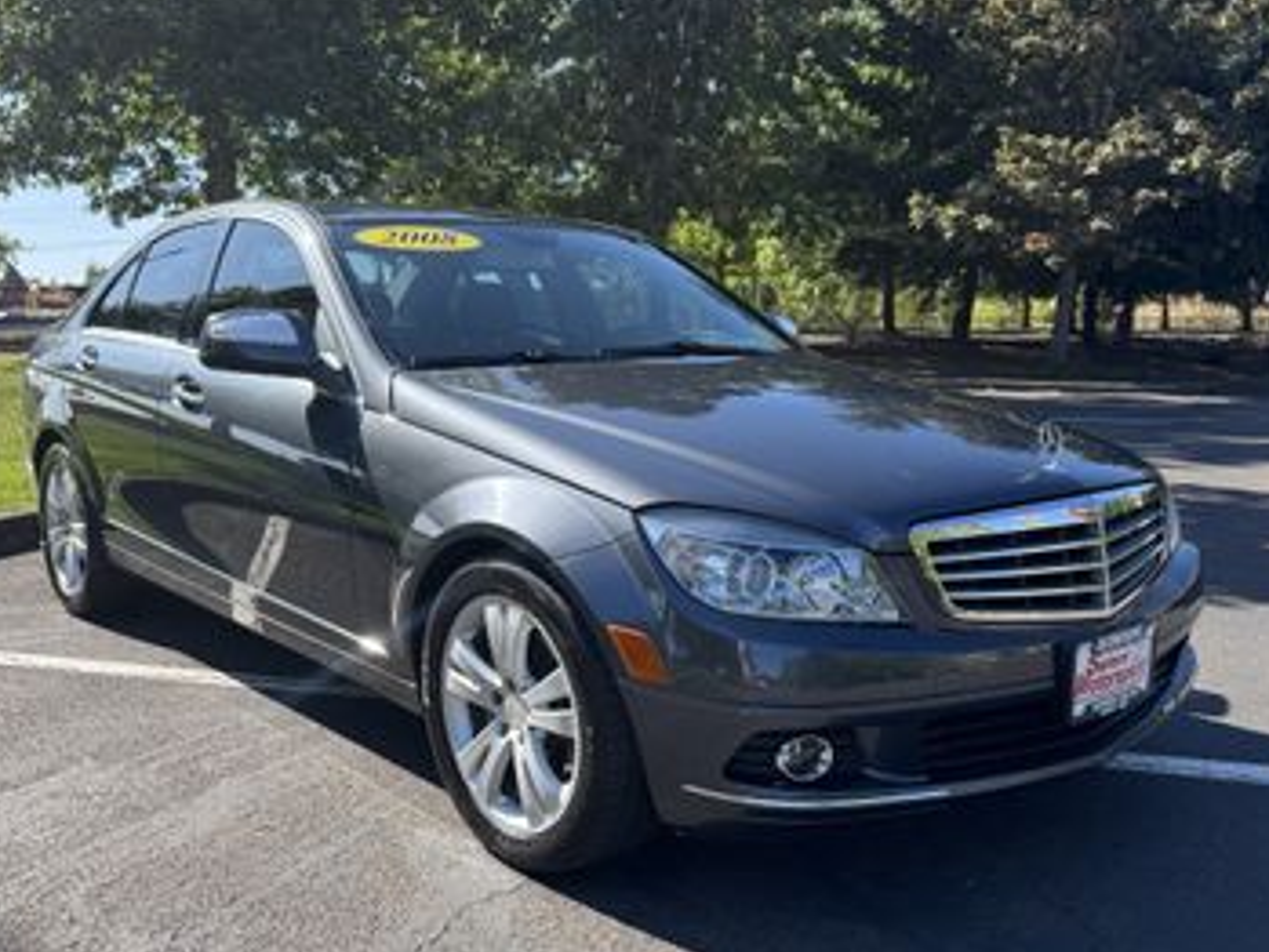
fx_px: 1210
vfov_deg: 42.8
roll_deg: +0.7
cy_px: 552
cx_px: 633
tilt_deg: -10.4
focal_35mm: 33
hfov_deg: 55.3
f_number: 1.78
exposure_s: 1/1425
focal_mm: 6.76
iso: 80
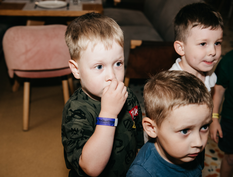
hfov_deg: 40.4
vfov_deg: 31.3
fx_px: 316
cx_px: 105
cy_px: 93
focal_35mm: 47
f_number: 4
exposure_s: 1/160
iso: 500
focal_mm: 40
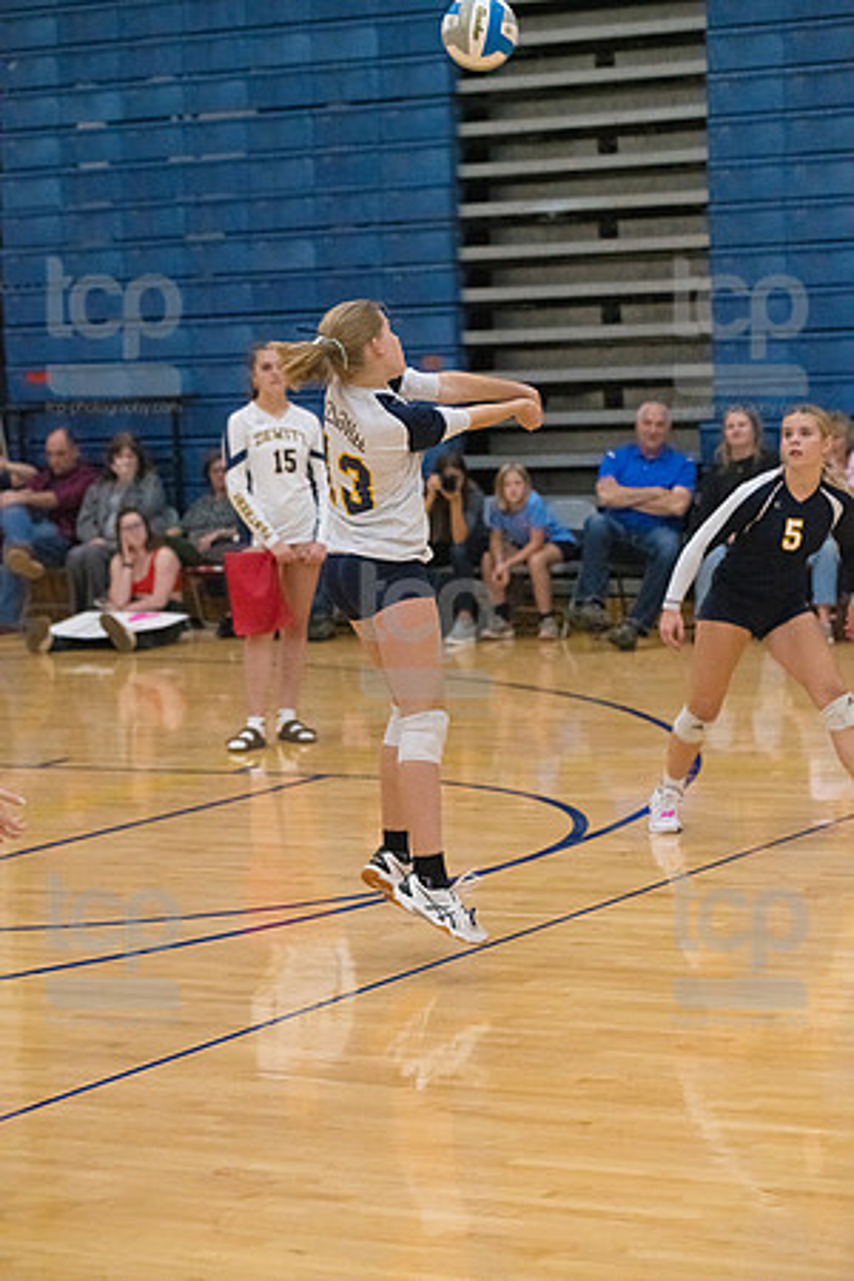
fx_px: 3558
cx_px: 427
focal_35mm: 100
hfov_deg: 13.7
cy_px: 640
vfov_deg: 20.4
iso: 8000
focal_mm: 100
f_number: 4
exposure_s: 1/1600
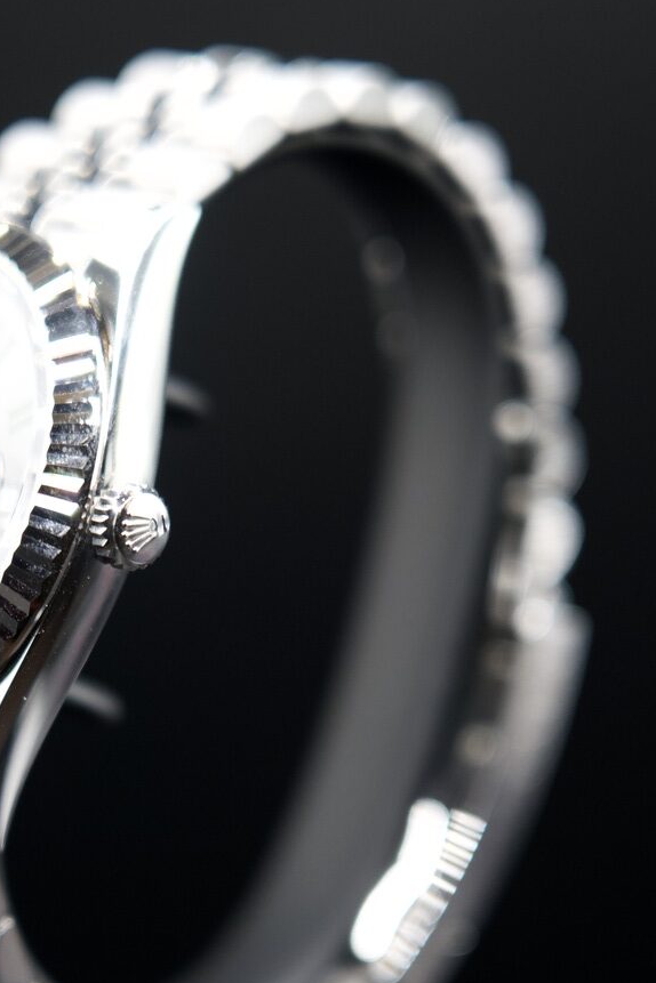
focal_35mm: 183
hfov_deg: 7.5
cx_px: 122
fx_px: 5002
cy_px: 749
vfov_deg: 11.2
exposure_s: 1/160
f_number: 4
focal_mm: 105
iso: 1600
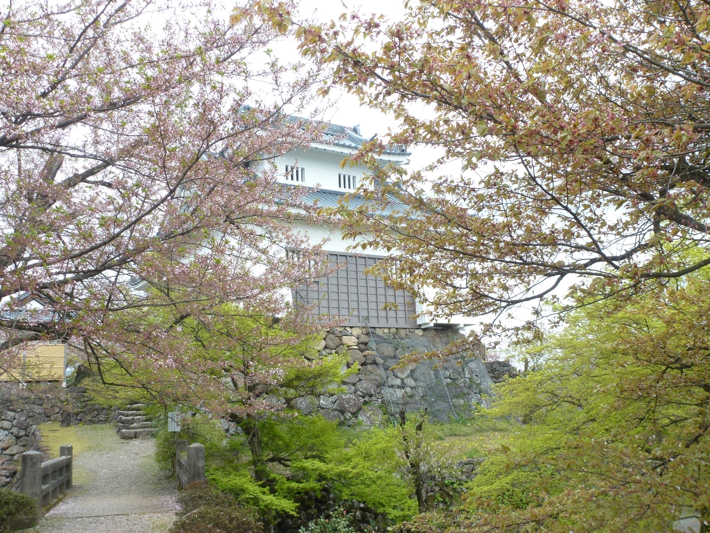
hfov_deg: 55.4
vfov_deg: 42.9
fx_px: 677
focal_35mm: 33
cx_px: 355
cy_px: 266
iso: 100
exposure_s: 1/200
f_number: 4
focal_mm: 5.9
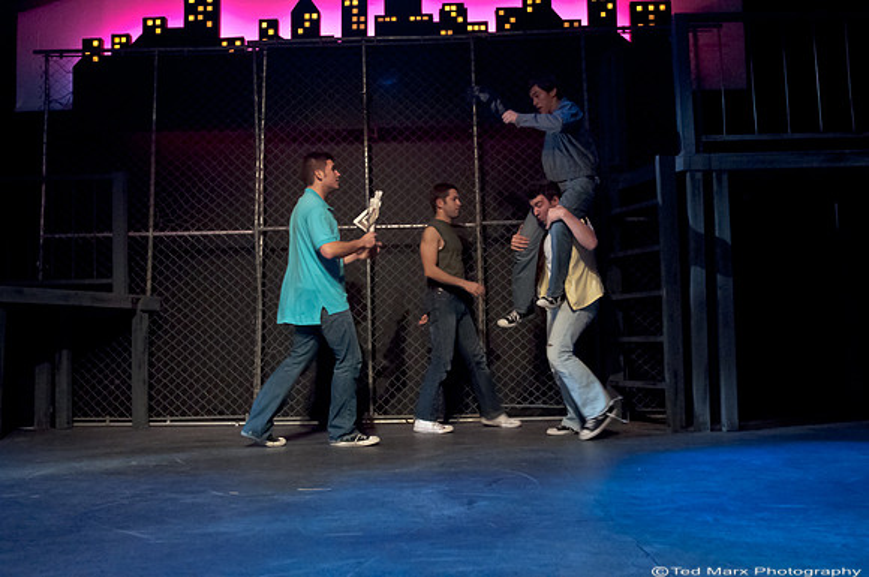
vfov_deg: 39.9
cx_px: 434
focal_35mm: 33
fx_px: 795
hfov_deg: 57.3
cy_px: 288
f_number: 2.8
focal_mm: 22
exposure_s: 1/100
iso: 6400
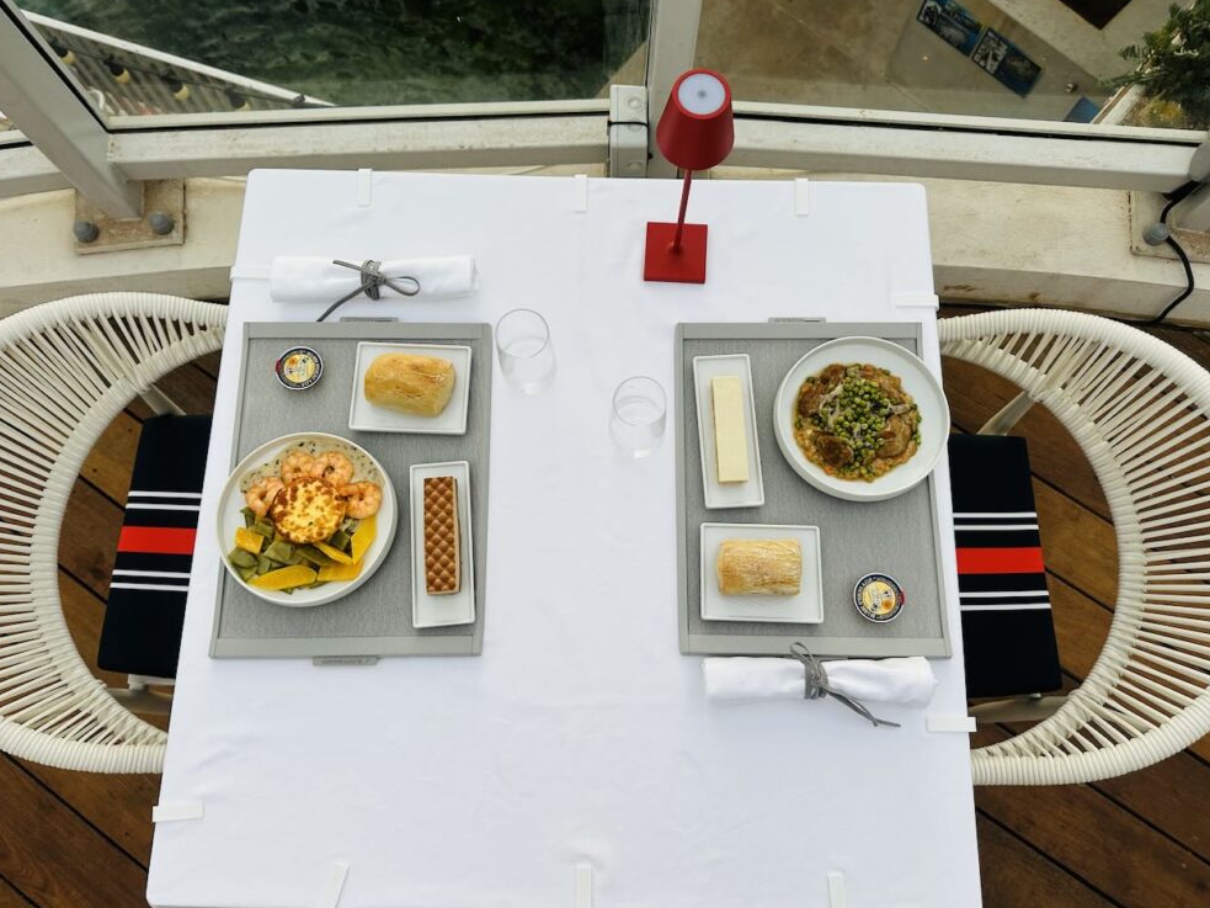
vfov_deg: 54.9
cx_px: 601
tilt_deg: -74.3
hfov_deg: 69.4
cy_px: 457
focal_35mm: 25
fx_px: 874
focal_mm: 6.86
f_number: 1.78
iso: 80
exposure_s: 1/2070
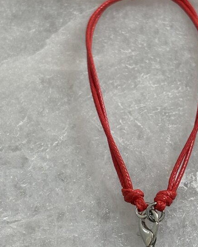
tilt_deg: -61.2
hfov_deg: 13.6
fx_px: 828
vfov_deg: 17.0
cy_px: 156
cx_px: 146
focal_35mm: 113
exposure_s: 1/60
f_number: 1.6
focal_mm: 5.96
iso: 64
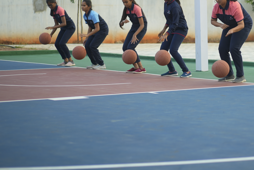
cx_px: 212
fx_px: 734
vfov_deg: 13.1
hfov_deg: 19.4
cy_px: 13
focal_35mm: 104
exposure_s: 1/800
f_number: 2
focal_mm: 55
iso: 160
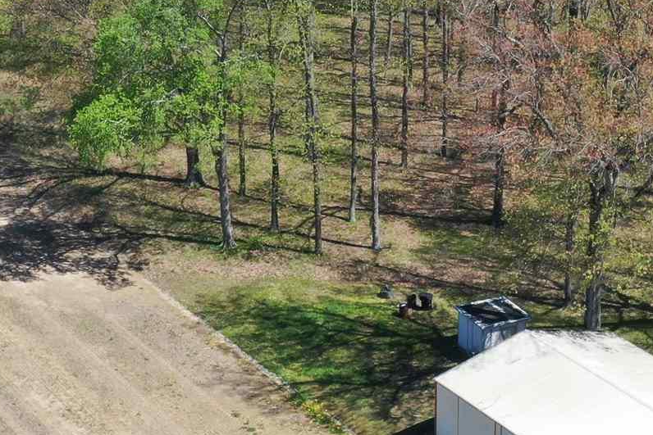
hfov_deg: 18.7
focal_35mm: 108
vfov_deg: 12.6
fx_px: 1959
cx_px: 525
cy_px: 385
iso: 100
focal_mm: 10.26
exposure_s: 1/160
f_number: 8
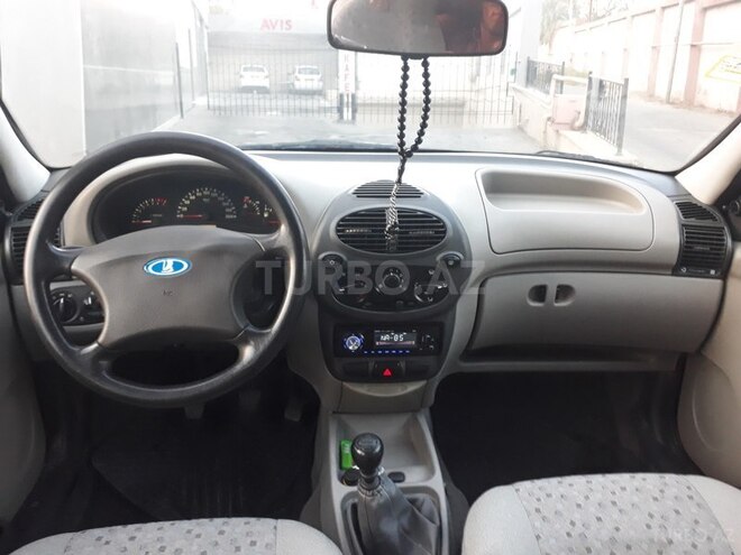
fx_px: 578
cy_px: 278
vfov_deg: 51.4
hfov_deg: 65.3
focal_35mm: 27
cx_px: 370
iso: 200
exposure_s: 1/17
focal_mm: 3.6
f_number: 1.9
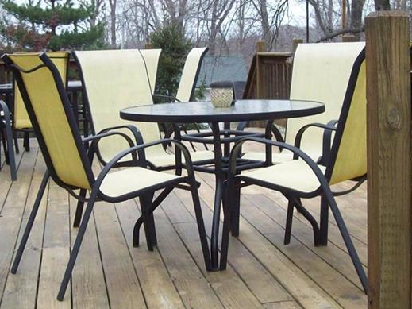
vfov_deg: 20.7
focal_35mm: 71
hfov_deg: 27.4
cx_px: 179
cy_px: 134
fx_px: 845
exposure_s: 1/134
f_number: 2.7
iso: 80
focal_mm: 6
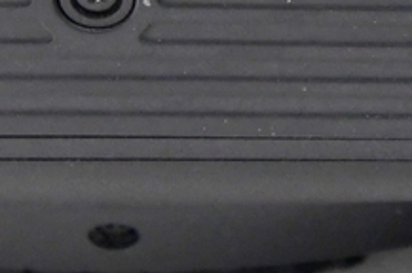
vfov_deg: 2.5
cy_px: -457
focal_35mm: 540
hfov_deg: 3.8
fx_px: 6171
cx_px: 397
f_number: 8
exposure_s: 1/200
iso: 1600
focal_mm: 52
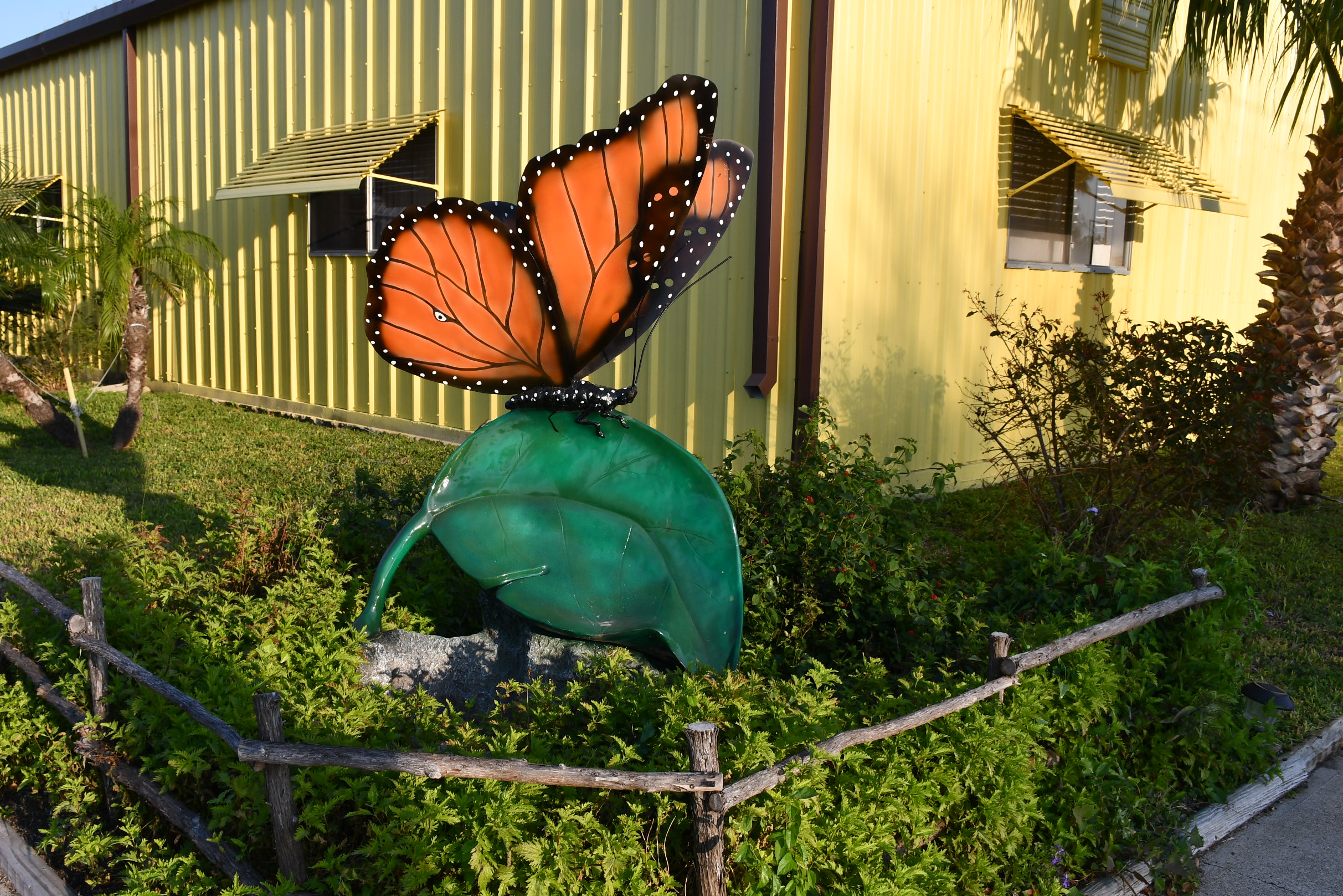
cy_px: 478
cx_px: 603
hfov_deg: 60.2
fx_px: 1156
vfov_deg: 42.3
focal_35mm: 31
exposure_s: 1/250
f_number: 8
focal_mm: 18
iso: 180
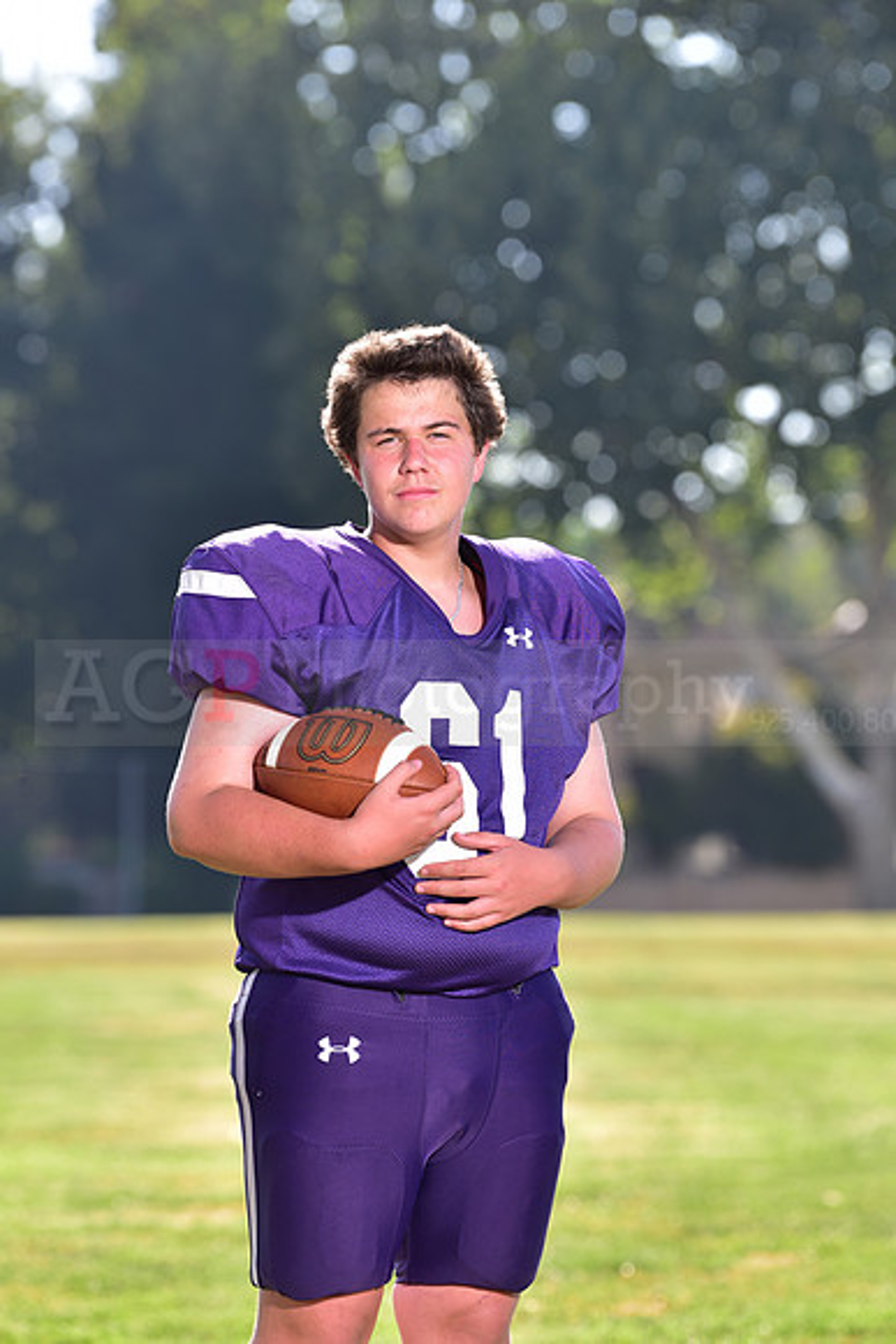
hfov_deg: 6.9
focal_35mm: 200
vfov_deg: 10.3
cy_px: 672
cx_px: 448
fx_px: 7462
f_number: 5
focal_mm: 200
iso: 100
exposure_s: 1/250
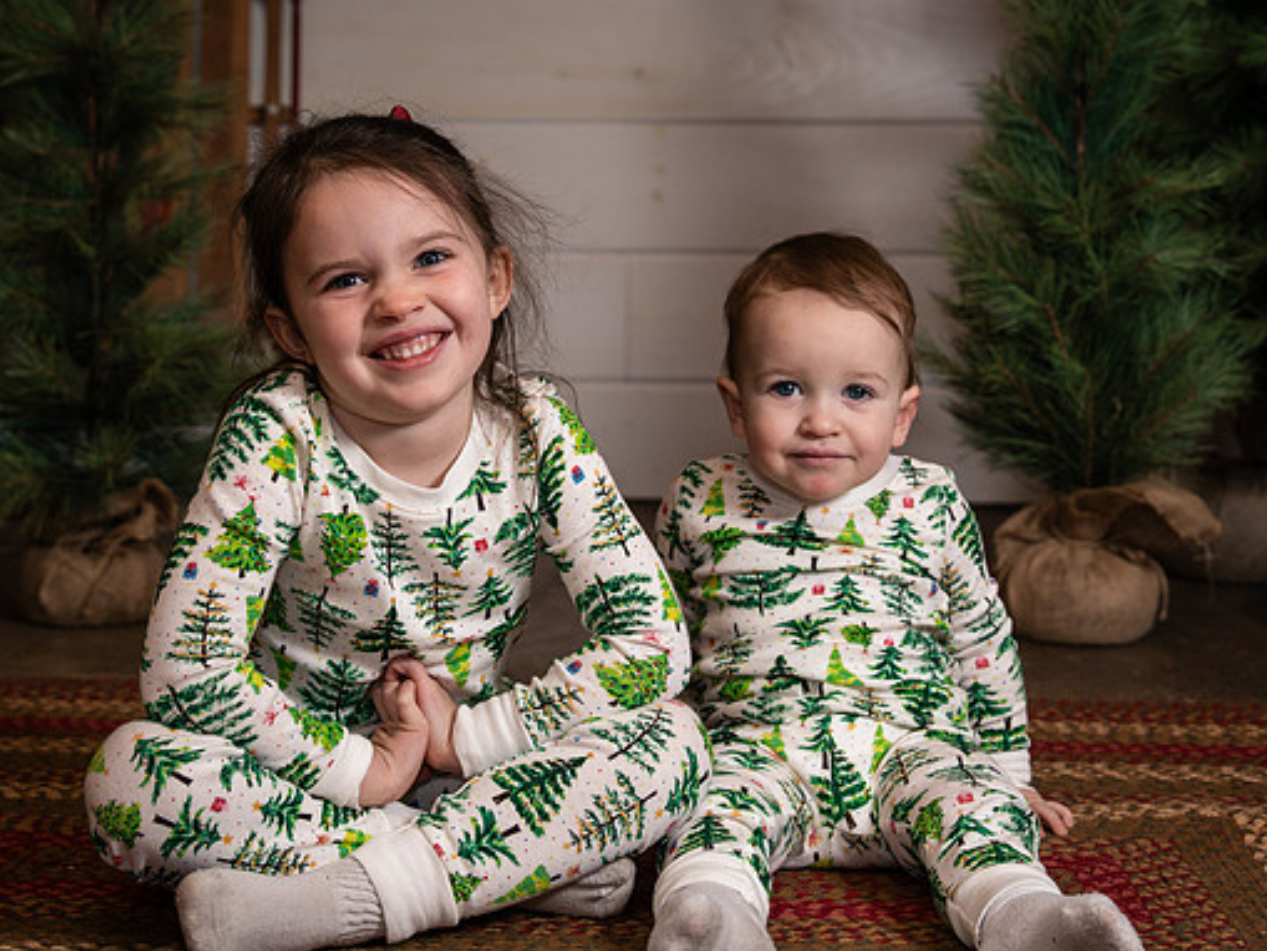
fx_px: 2782
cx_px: 617
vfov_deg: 19.3
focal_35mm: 76
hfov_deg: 25.7
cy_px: 263
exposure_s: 1/250
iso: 200
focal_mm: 47
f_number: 4
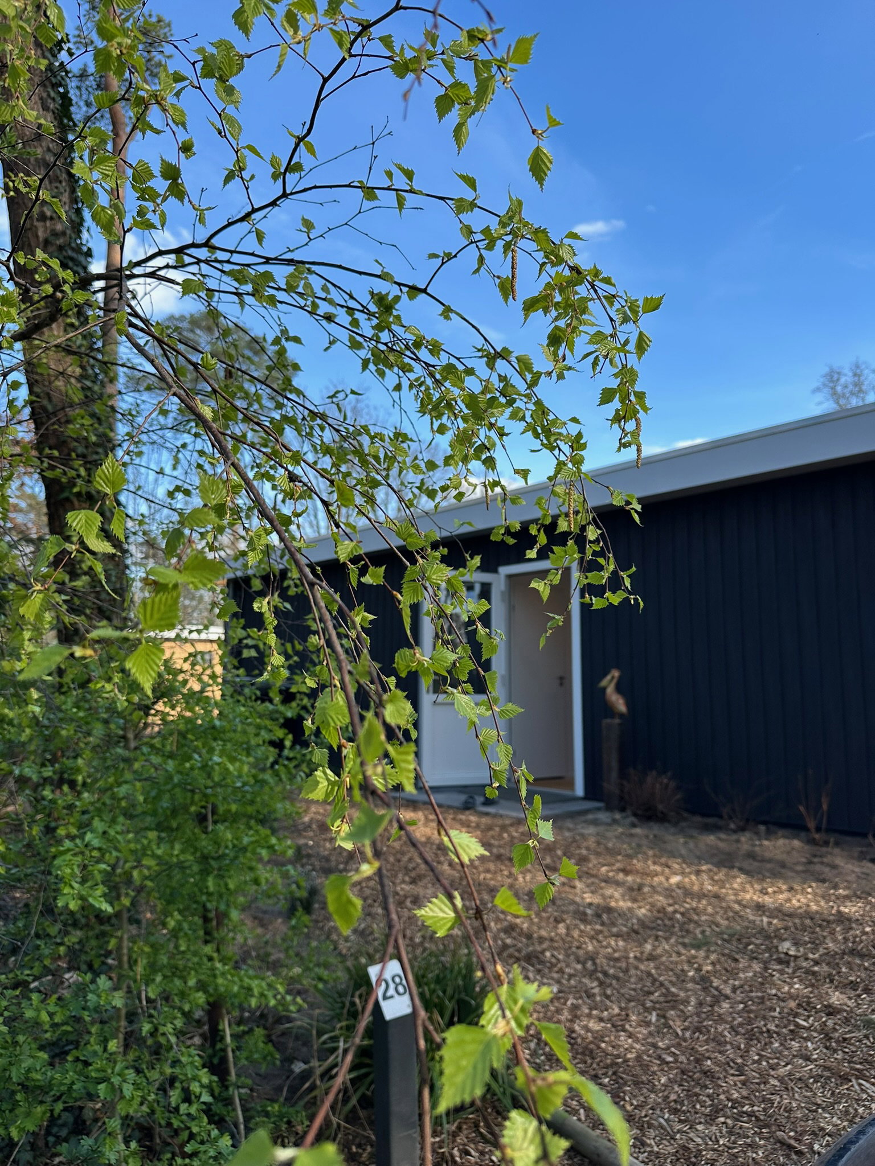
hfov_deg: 56.8
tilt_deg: +8.1
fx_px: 809
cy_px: 583
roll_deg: -1.0
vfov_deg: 71.6
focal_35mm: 24
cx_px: 438
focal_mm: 6.86
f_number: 1.78
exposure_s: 1/1357
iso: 80
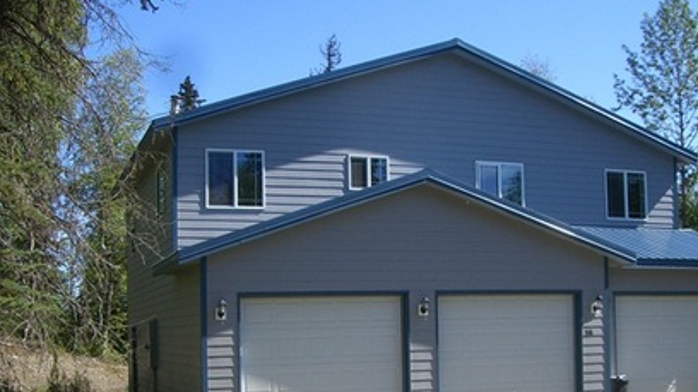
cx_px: 416
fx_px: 962
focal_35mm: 52
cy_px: 313
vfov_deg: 22.7
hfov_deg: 39.7
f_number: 4.3
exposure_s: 1/400
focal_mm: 6.2
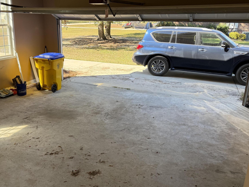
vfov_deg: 42.9
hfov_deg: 54.5
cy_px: 90
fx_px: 237
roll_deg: -0.3
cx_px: 88
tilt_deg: -16.8
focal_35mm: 33
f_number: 1.78
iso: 100
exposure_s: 1/461
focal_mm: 6.76
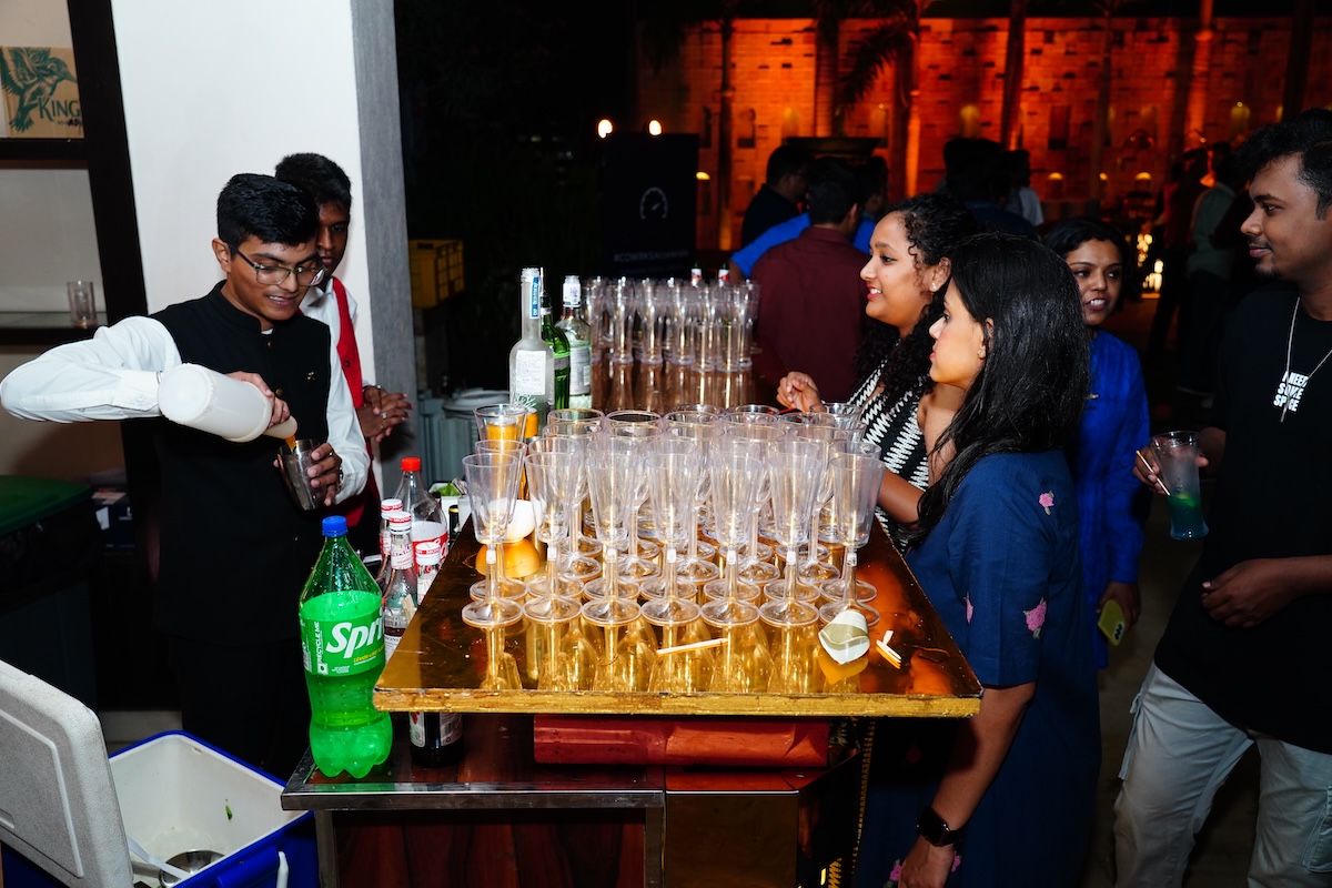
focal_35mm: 30
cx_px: 666
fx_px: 1110
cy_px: 444
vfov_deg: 43.6
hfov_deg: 61.9
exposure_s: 1/200
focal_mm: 30
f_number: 4.5
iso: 1600
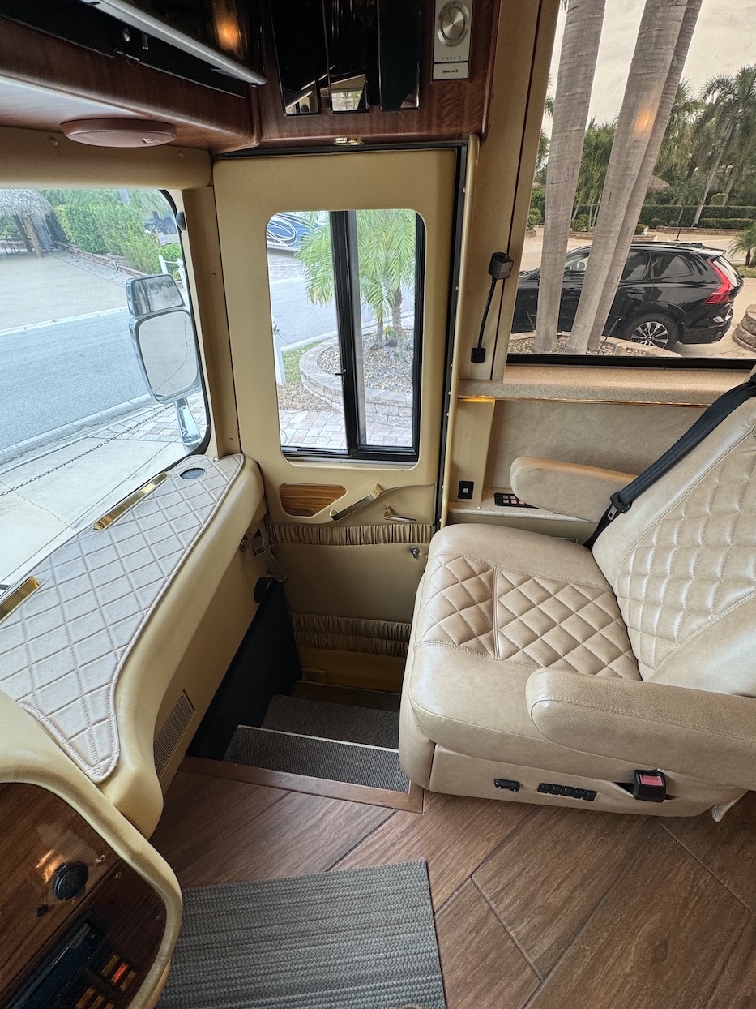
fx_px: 437
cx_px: 380
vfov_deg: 98.1
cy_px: 490
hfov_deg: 81.7
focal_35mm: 15
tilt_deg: -34.4
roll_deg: +1.7
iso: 64
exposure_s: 1/120
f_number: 2.2
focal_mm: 2.22
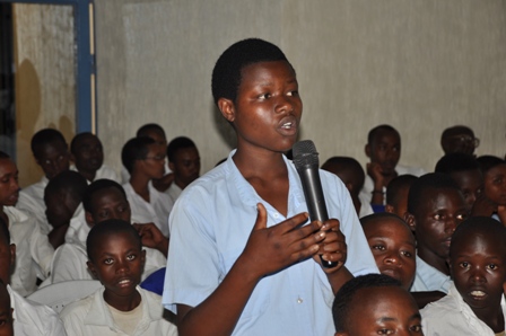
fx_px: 1306
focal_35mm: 93
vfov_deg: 14.7
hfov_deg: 21.9
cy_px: 168
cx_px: 253
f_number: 5
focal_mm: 62
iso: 200
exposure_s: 1/160
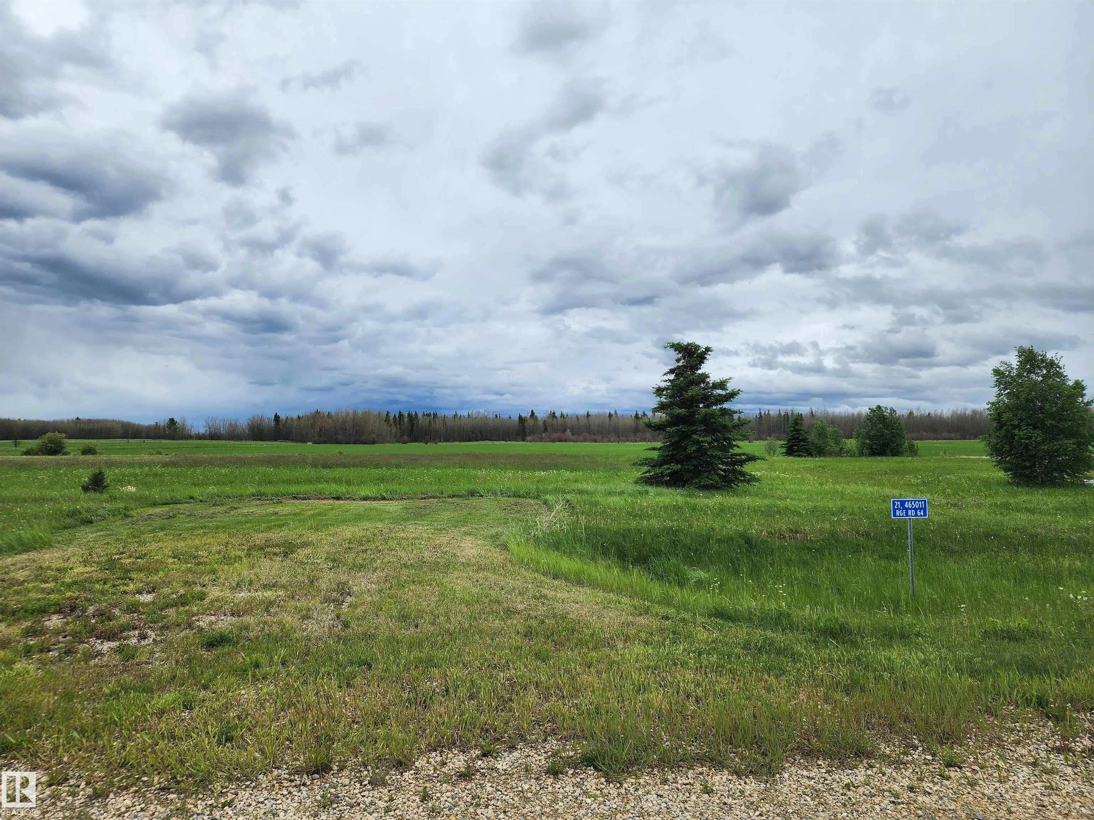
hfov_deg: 73.9
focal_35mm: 23
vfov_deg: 58.9
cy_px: 410
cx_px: 547
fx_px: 727
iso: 12
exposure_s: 1/1628
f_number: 1.8
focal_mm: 6.4
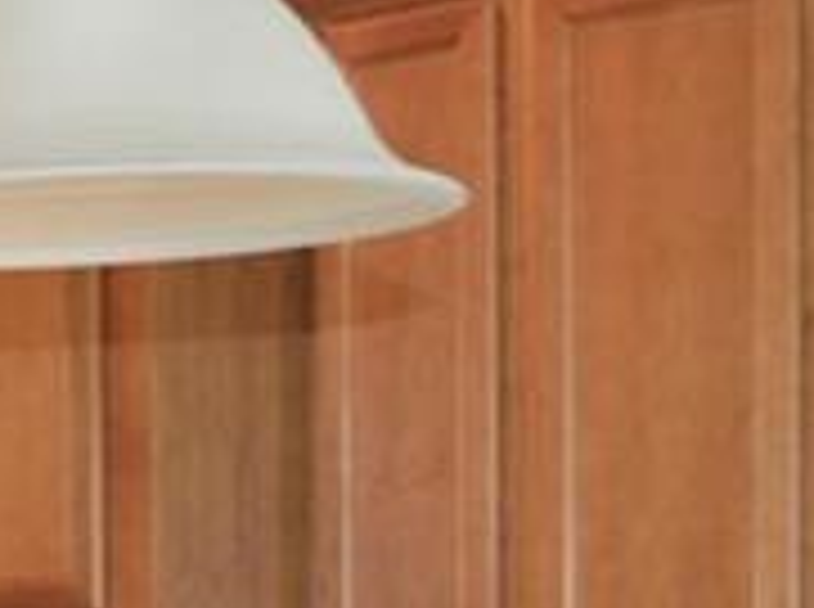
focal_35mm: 147
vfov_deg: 9.6
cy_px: 1022
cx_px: -1318
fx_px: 3450
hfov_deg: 10.8
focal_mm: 18
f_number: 3.5
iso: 1000
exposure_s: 1/60
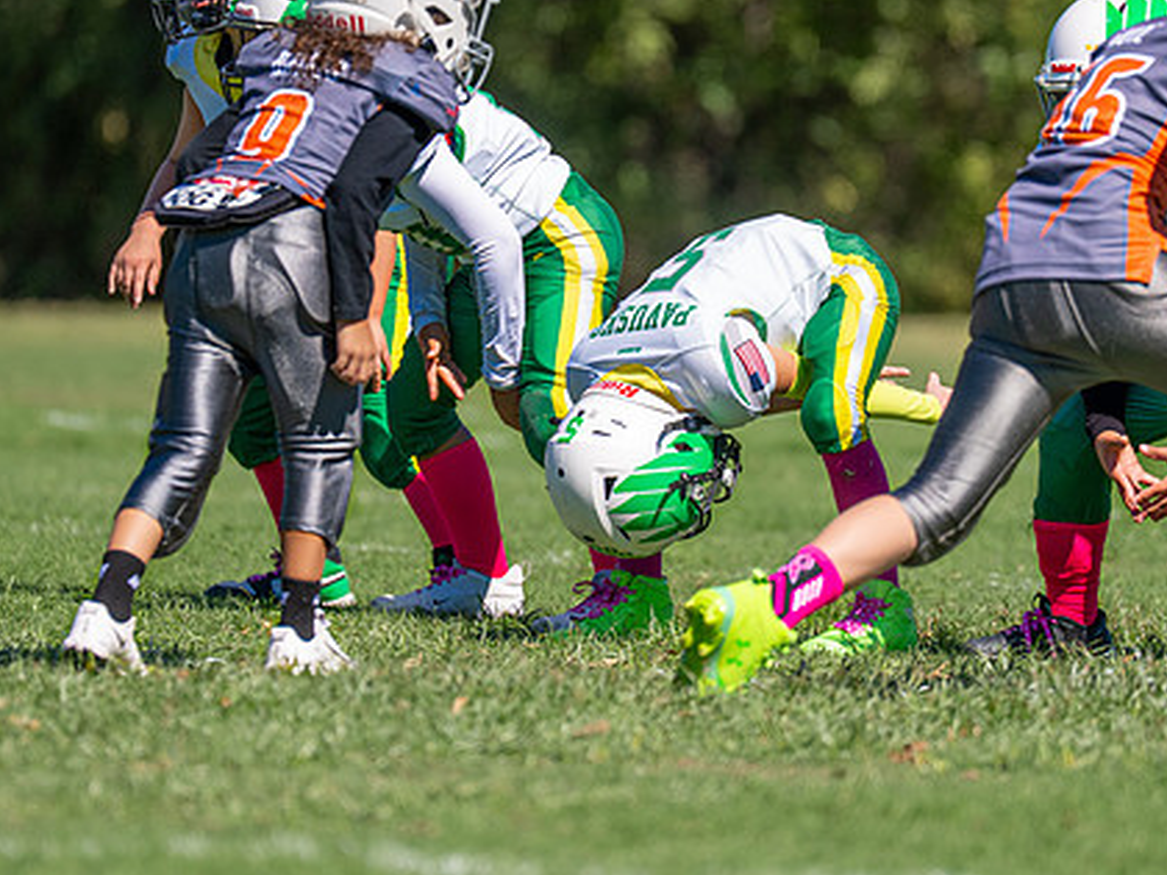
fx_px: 14328
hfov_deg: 4.7
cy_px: 326
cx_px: 644
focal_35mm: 425
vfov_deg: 3.5
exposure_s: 1/3200
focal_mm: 200
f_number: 2.8
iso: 160
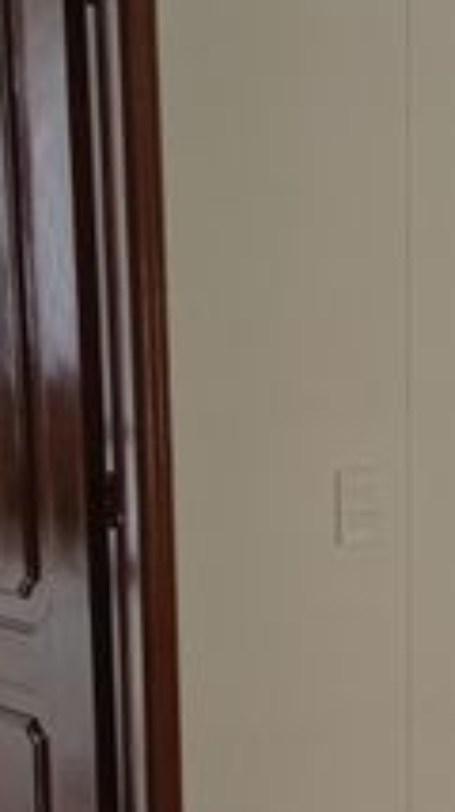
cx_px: 459
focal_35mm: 95
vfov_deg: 22.4
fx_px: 2042
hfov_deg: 12.6
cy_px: 546
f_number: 1.8
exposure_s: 1/30
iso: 319
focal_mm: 3.98
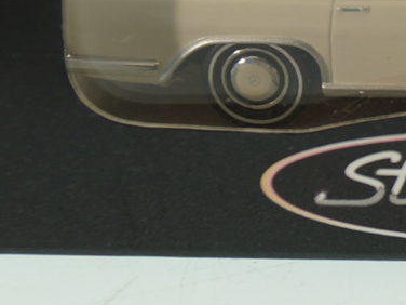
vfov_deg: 5.4
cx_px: 475
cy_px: -29
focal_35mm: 275
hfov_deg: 7.2
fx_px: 3221
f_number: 5
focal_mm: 35
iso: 100
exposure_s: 1/60
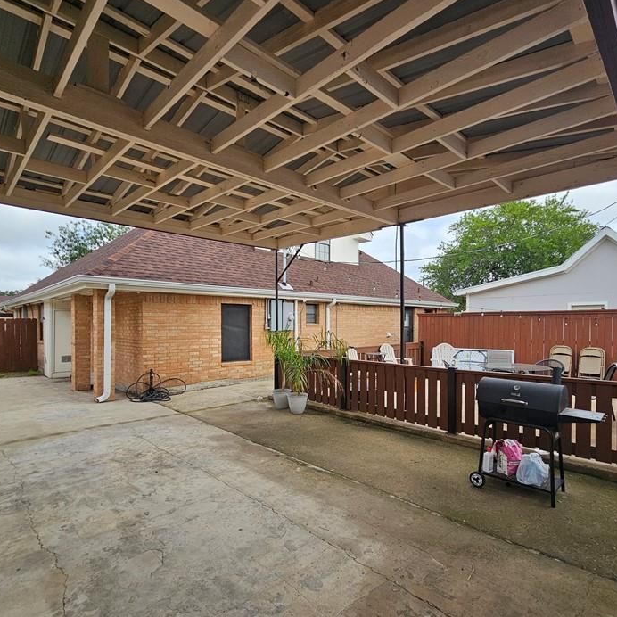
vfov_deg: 83.9
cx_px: 329
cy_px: 325
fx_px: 343
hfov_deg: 83.9
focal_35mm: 17
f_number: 2.2
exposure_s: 1/885
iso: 50
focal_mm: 2.2
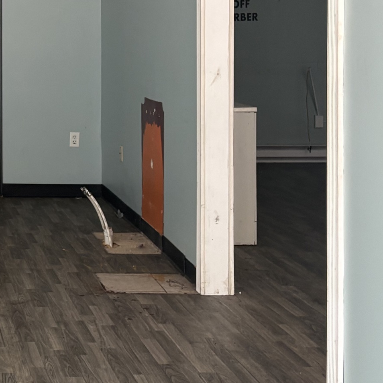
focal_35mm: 74
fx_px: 926
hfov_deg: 20.4
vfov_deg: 23.0
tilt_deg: -2.1
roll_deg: +0.3
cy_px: 77
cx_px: -171
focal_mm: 5.96
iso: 125
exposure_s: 1/82
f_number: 1.6
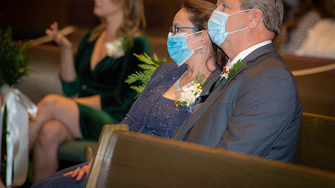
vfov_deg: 4.2
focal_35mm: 287
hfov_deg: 7.5
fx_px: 2549
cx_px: 228
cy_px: 91
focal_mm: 200
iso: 1250
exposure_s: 1/200
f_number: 3.2
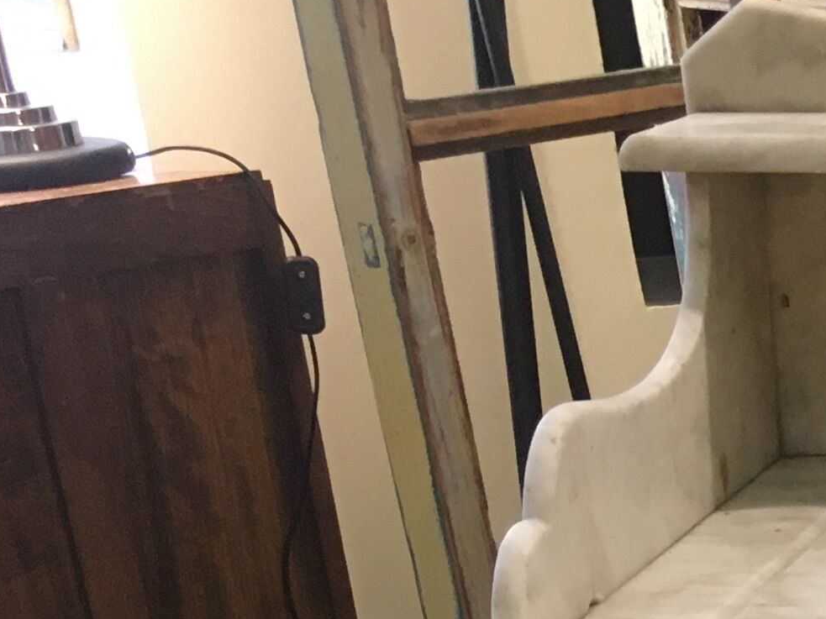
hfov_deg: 14.0
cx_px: 1658
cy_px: 1044
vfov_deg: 11.7
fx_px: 2839
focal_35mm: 119
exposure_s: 1/33
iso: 125
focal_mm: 4.15
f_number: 2.2
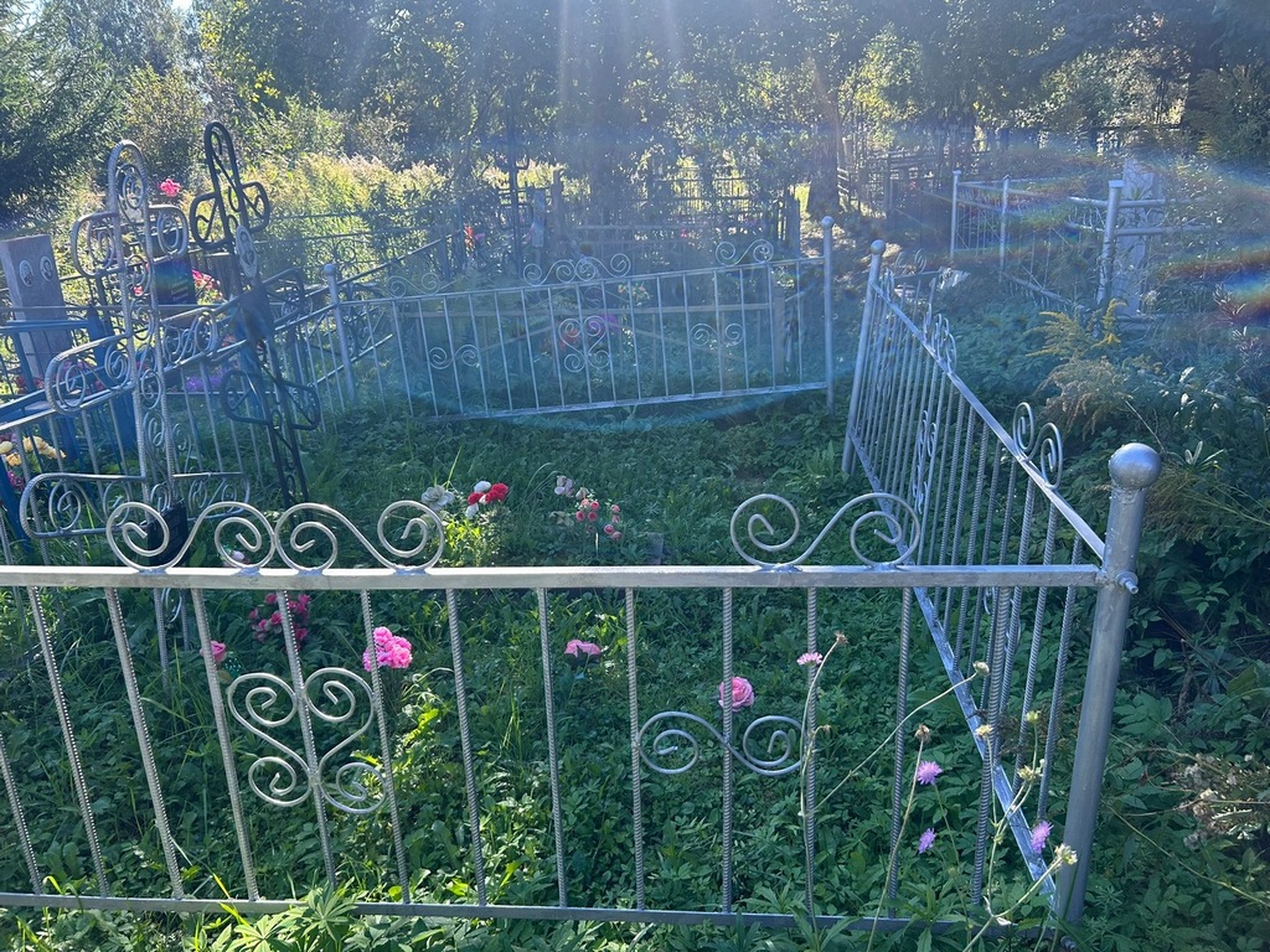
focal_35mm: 26
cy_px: 476
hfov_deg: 67.3
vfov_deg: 53.1
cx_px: 635
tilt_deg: -19.4
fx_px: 954
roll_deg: +2.4
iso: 50
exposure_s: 1/476
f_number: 1.5
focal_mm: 5.7
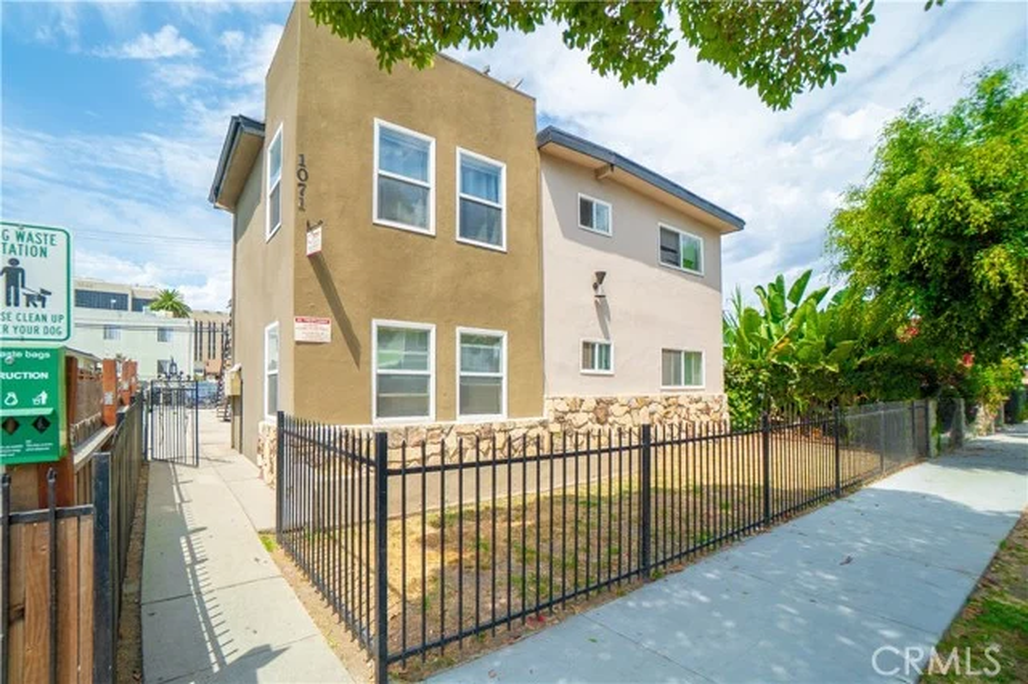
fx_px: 428
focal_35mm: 15
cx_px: 514
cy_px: 342
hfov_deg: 100.4
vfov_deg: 77.3
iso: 250
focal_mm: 10
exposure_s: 1/800
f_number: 6.3
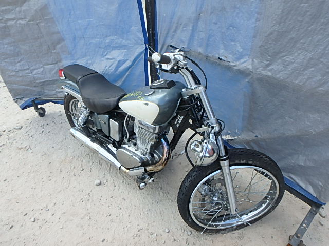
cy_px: 123
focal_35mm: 21
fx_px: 200
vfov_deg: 63.4
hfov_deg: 79.0
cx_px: 164
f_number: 3.5
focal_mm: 3.7
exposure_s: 1/400
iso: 125
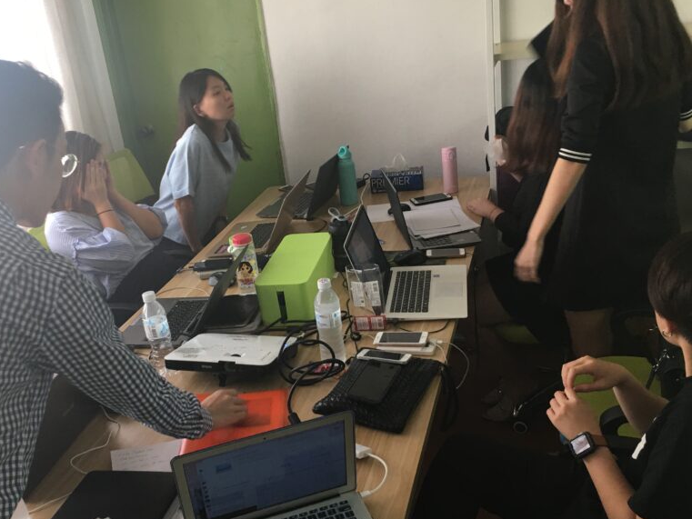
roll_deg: +8.8
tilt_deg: -22.1
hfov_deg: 47.7
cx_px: 299
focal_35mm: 39
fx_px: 780
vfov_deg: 36.8
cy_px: 285
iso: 50
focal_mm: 4.15
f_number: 2.2
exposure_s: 1/17
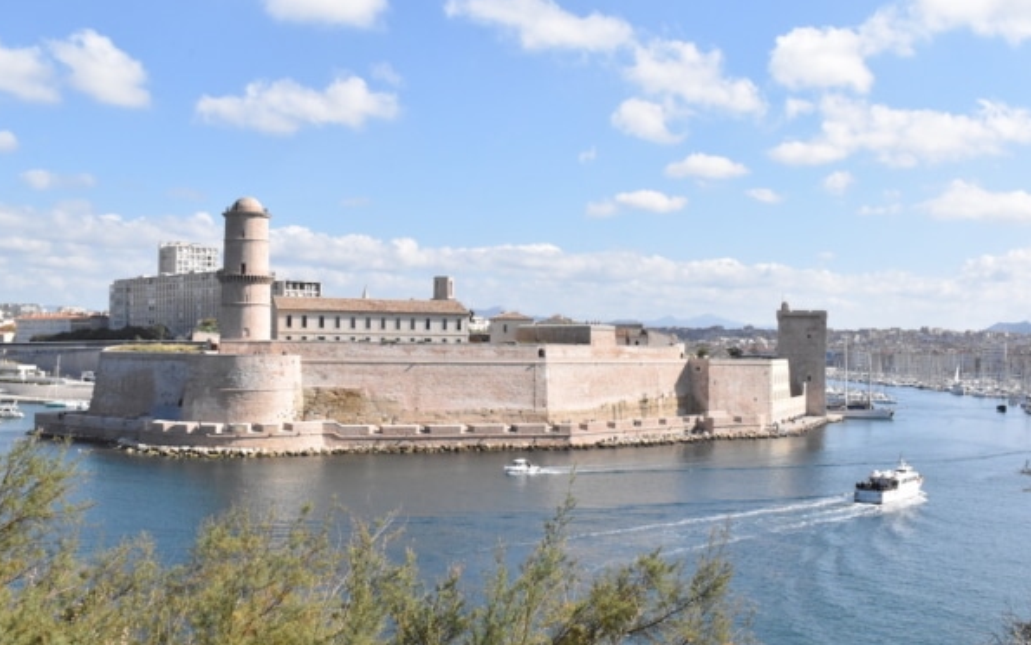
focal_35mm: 37
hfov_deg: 52.7
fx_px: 1040
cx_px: 515
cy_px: 340
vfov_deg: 34.4
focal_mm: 24
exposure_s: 1/1600
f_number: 20
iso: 3200
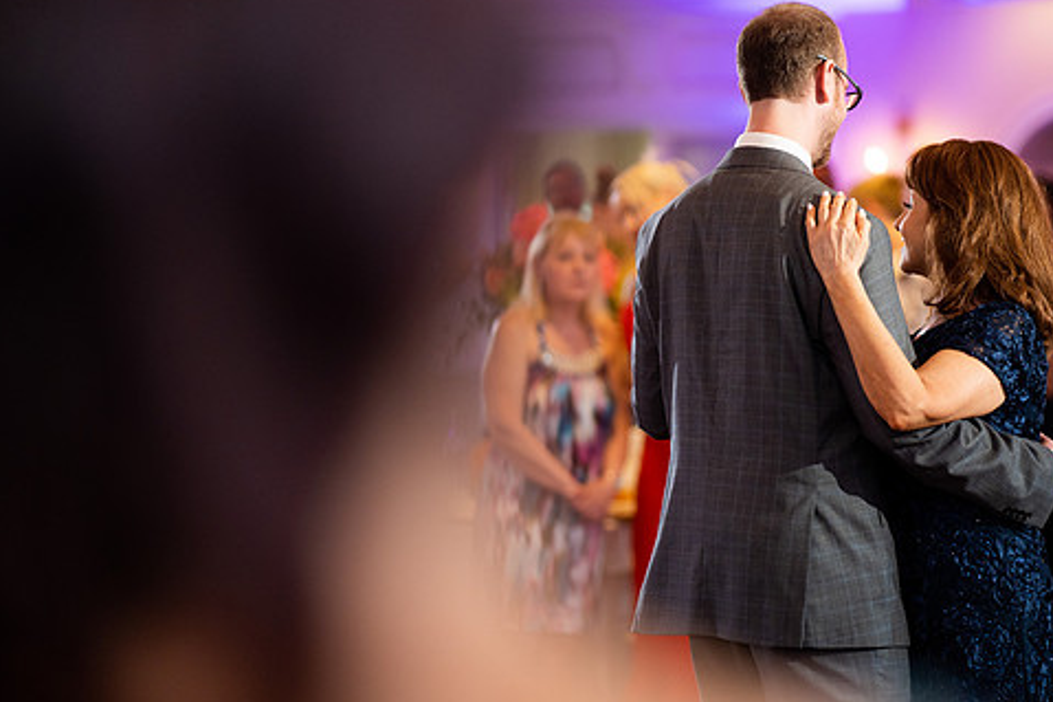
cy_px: 340
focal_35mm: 103
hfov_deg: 19.8
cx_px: 629
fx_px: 3012
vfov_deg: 13.3
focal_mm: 85
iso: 1250
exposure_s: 1/400
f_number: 2
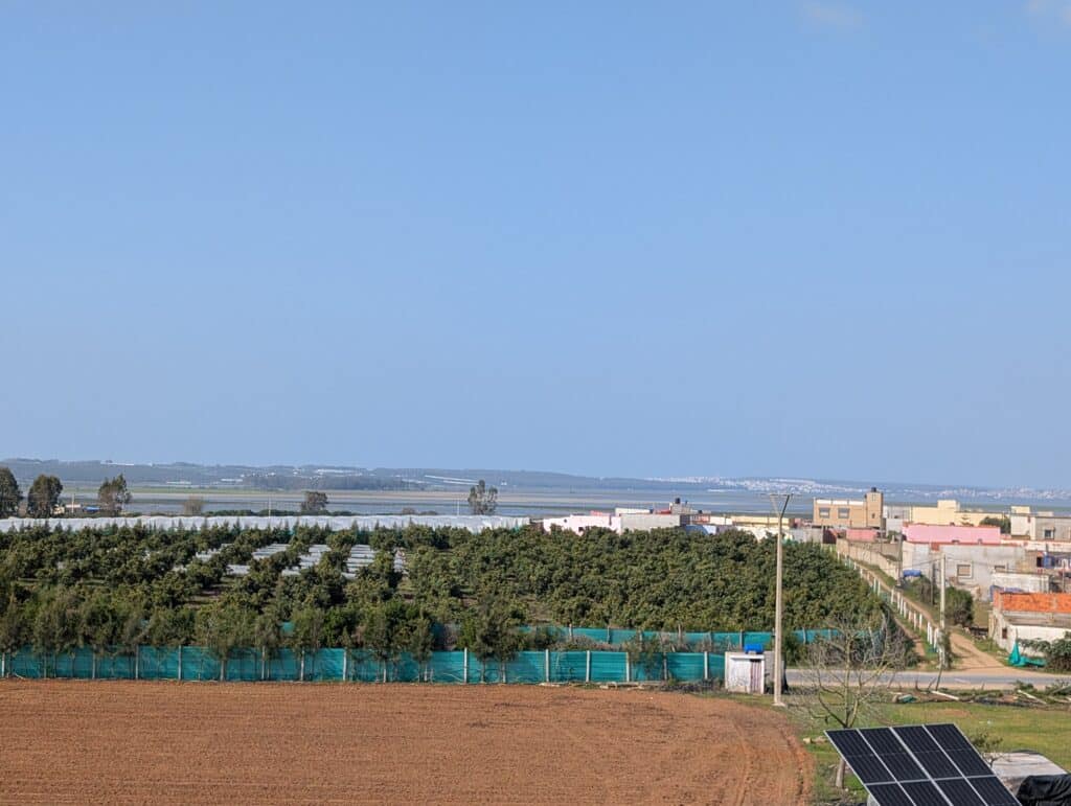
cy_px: 403
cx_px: 536
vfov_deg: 29.7
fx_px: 1518
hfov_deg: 38.9
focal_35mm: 49
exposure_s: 1/1138
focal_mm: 6.9
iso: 23
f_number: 1.68
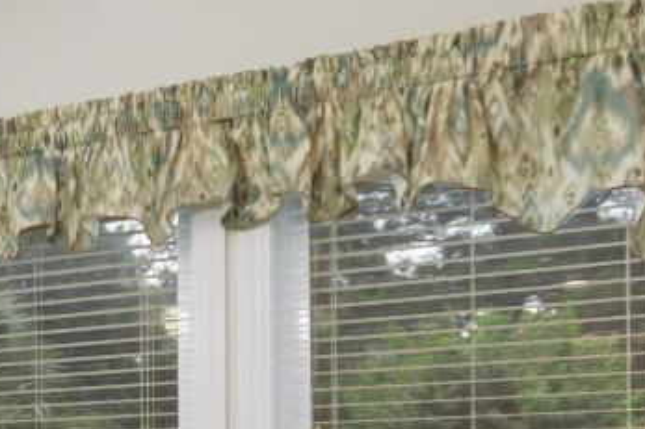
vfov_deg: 18.5
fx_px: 1254
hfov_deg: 20.4
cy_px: 511
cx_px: -515
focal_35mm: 70
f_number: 4.5
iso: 100
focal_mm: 10
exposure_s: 1/5
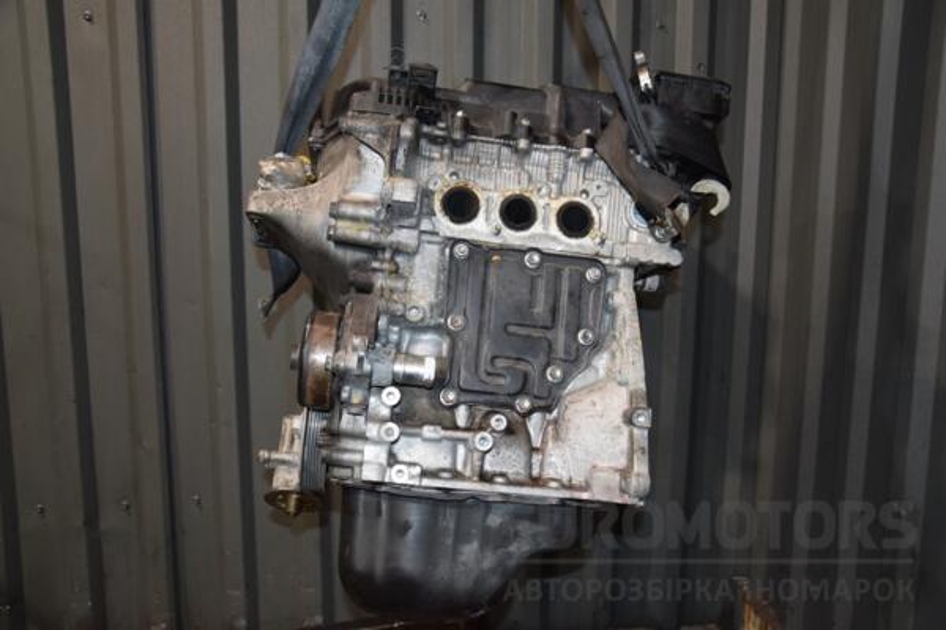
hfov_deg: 57.2
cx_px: 473
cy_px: 315
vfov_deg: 40.0
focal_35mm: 33
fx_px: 867
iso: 800
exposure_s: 1/60
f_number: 5
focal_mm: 22
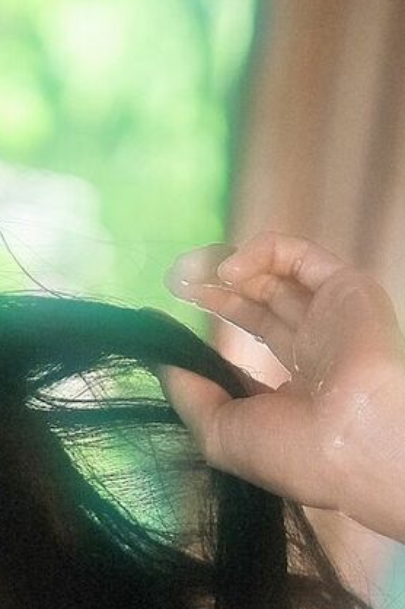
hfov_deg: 4.4
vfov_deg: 6.5
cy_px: 991
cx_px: 25
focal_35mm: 313
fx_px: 5290
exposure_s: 1/125
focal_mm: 55
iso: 500
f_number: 2.8
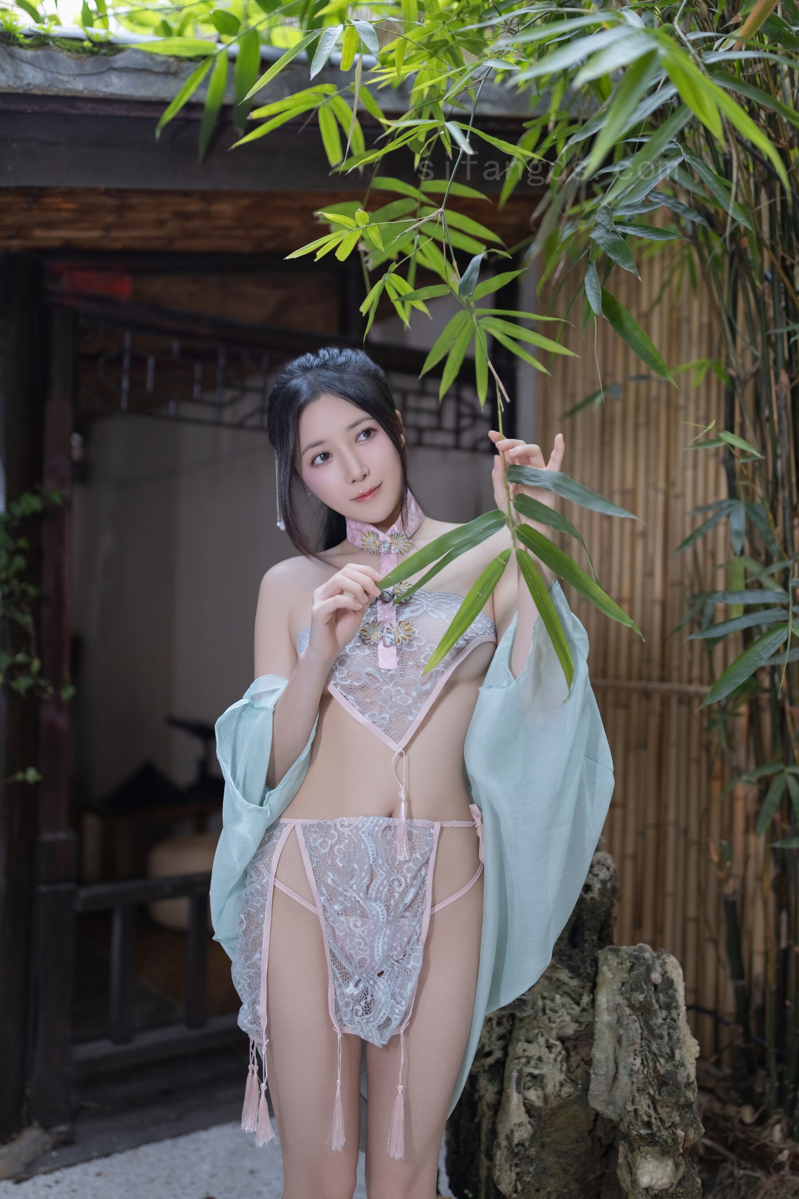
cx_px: 400
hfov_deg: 29.2
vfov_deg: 42.7
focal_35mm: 46
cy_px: 600
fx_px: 1531
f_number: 3
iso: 200
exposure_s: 1/80
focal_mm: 46
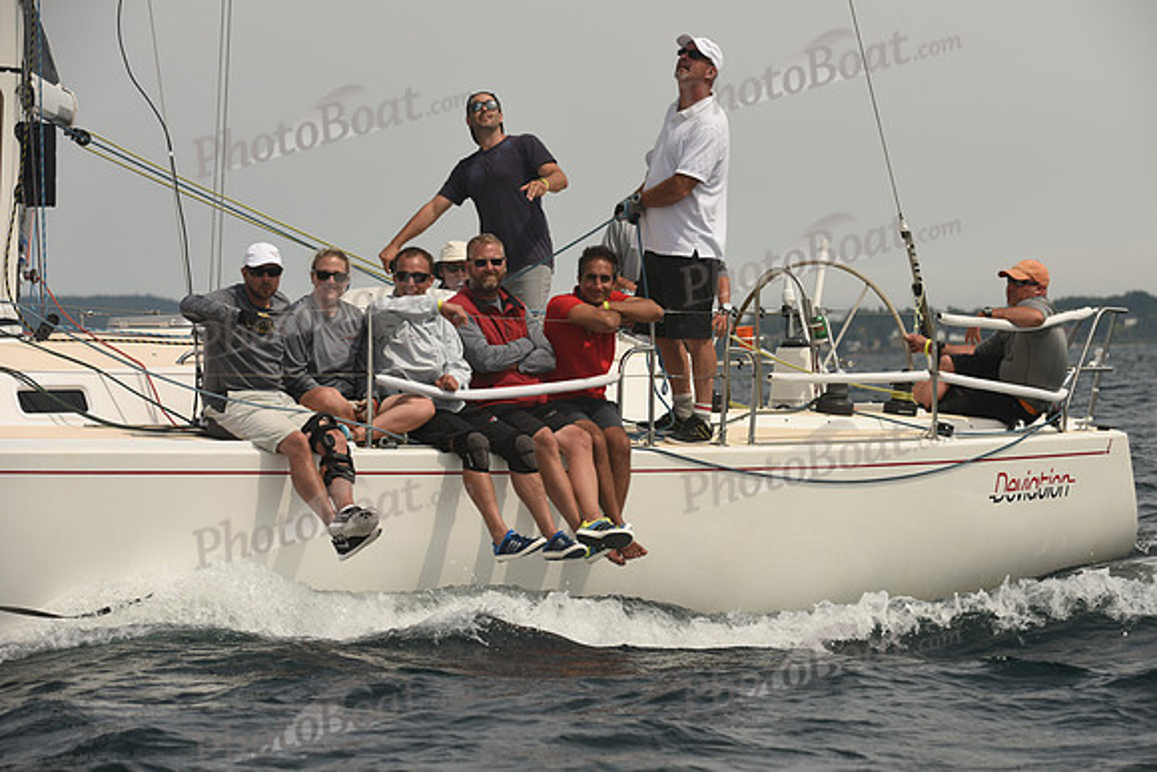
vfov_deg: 6.9
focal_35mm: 200
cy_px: 386
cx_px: 578
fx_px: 6429
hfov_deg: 10.3
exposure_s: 1/1000
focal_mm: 200
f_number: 7.1
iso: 250
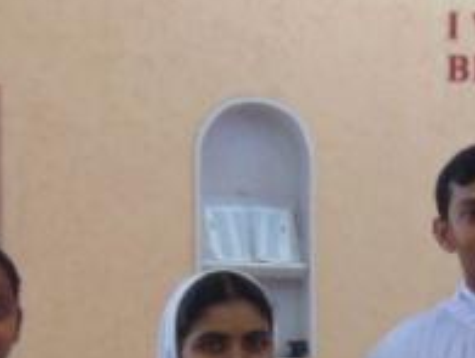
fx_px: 1801
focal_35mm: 131
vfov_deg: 10.9
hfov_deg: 14.6
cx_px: 533
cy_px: 565
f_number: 3
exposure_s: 1/30
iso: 200
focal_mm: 4.5
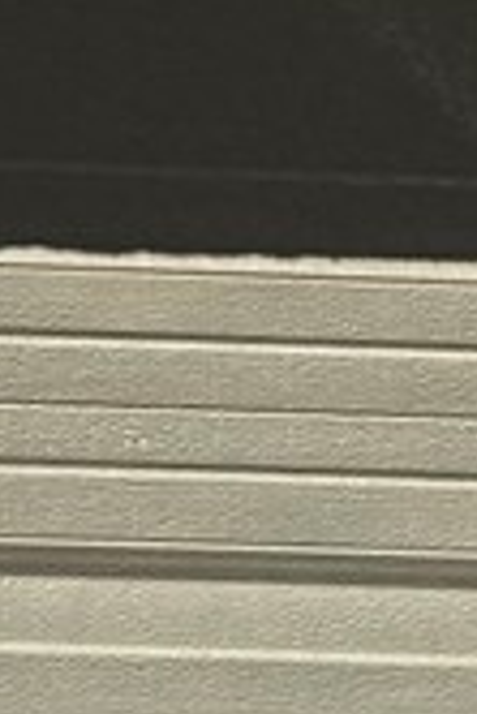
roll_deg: -1.0
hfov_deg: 4.4
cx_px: -327
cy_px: -469
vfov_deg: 6.6
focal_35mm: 308
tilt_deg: +18.8
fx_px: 6108
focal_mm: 6.86
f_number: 1.78
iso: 64
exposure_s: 1/5263
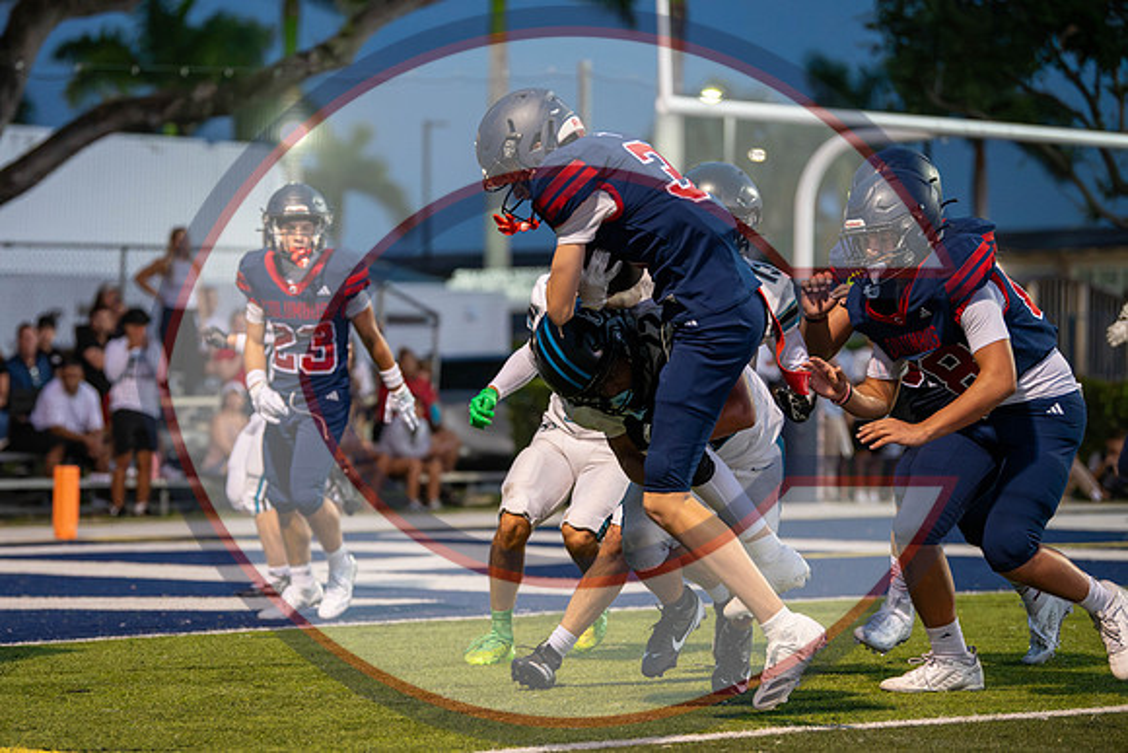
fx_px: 4289
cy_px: 429
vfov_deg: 10.0
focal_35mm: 137
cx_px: 485
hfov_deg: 15.0
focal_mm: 120
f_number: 2.8
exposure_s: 1/1000
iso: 7200
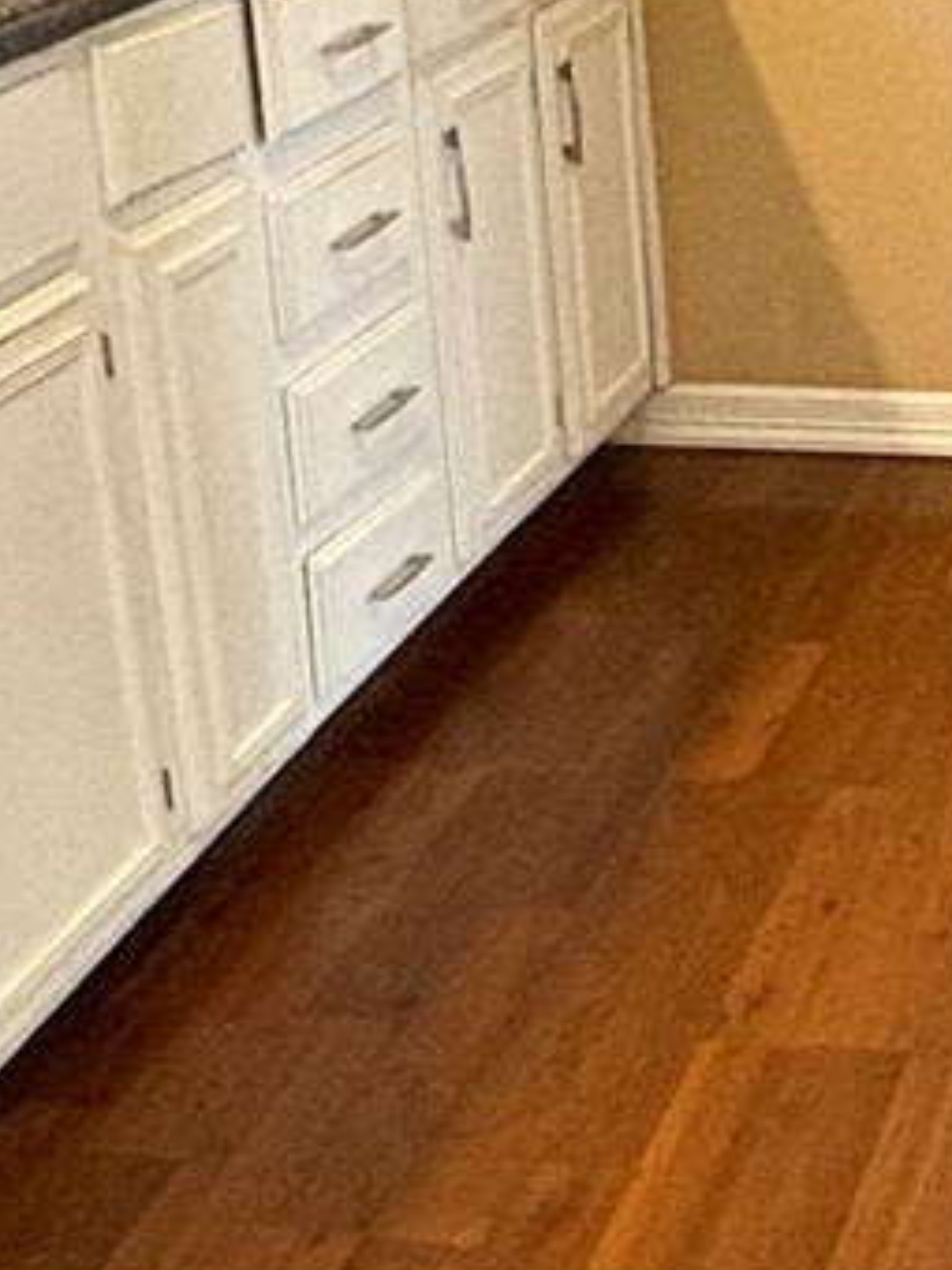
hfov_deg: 17.8
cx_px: 1124
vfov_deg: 24.6
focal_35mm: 79
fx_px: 2897
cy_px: 396
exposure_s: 1/60
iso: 400
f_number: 2.2
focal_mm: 2.22
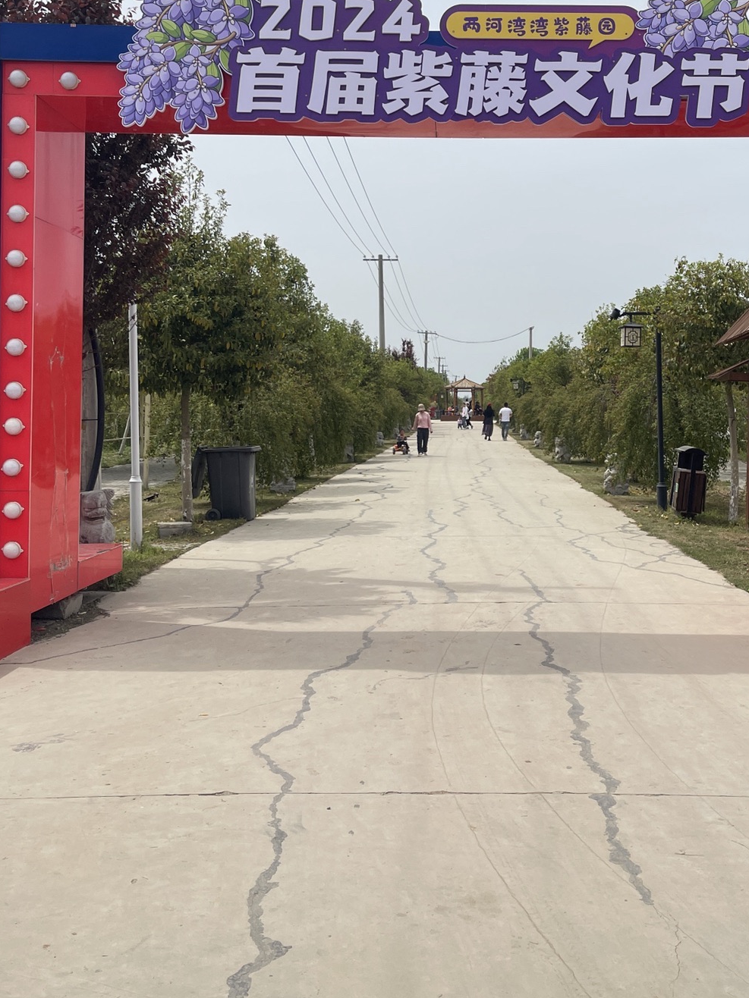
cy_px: 388
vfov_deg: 48.6
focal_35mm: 38
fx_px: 1096
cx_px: 464
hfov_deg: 37.5
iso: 32
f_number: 1.6
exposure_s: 1/4525
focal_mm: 5.1
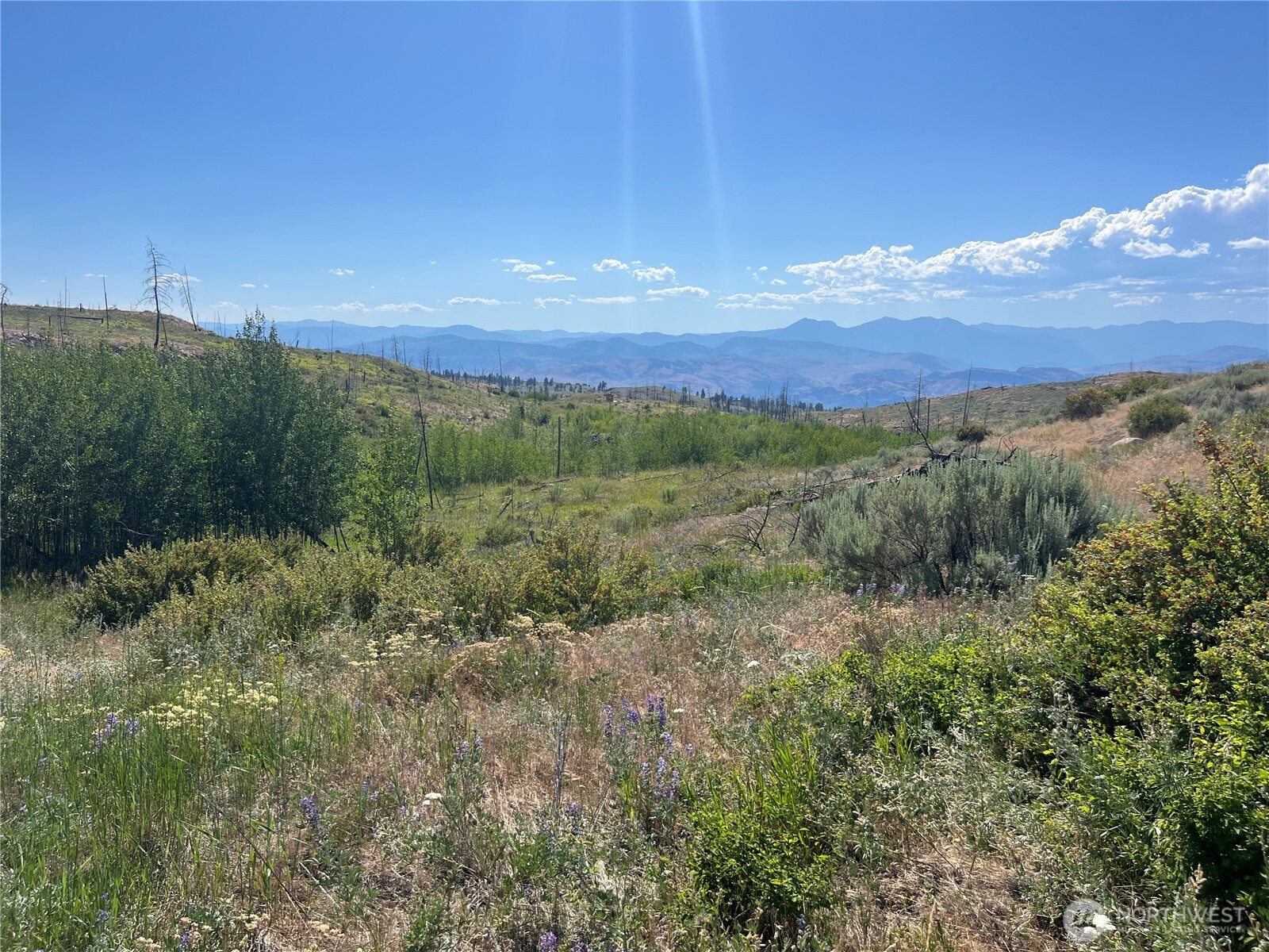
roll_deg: -1.1
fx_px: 953
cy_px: 476
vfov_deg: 53.1
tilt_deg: -7.6
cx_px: 634
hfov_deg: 67.3
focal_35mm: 26
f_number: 1.5
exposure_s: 1/6993
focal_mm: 5.7
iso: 50
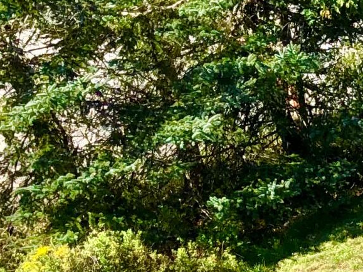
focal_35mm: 145
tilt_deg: -30.0
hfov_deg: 11.7
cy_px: 352
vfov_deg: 10.0
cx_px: 802
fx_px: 1520
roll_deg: +3.1
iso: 20
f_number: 1.8
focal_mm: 3.99
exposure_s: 1/762
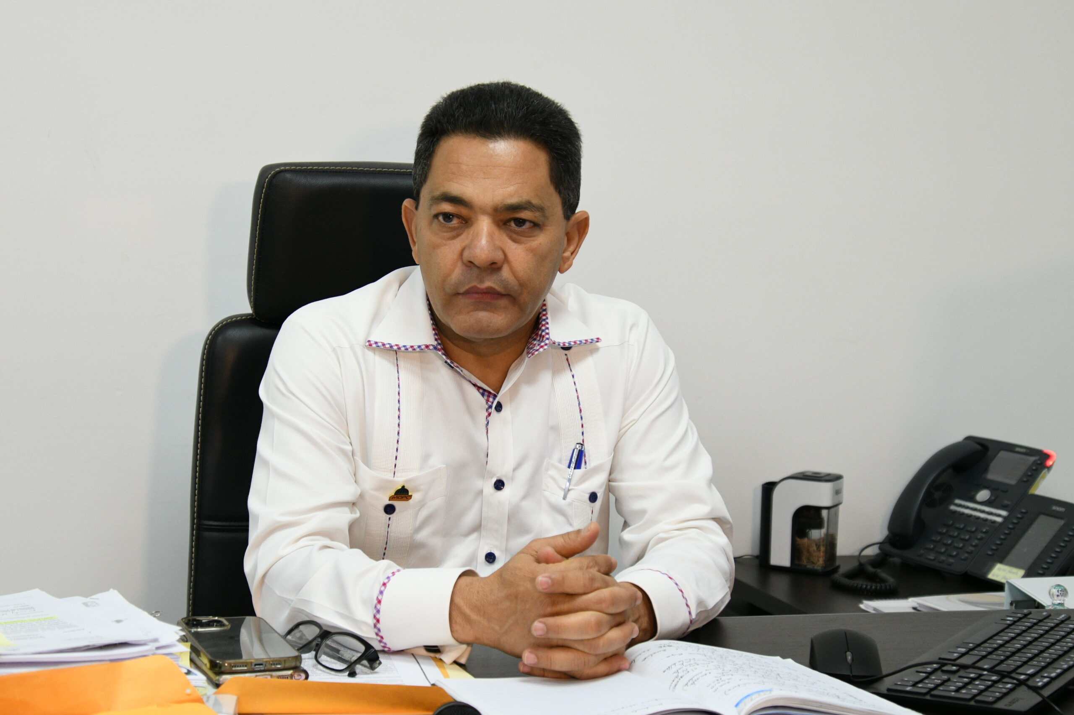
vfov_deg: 18.2
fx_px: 2237
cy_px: 358
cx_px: 537
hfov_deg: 27.0
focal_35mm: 75
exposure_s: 1/100
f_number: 4.5
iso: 1000
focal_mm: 50
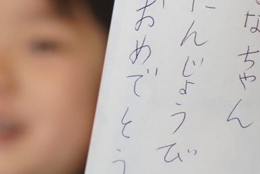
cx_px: 138
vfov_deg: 6.7
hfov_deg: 10.0
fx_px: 1488
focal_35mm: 206
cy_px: 96
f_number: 3.2
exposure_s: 1/160
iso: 640
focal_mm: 75
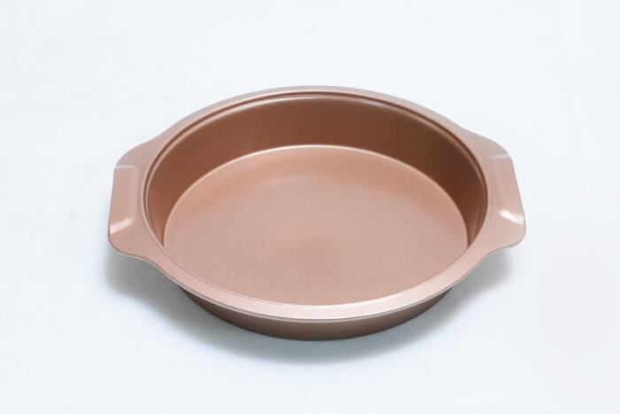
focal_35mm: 88
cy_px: 207
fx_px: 1516
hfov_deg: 23.1
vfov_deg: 15.5
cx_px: 310
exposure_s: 1/125
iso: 3200
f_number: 10
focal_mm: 59
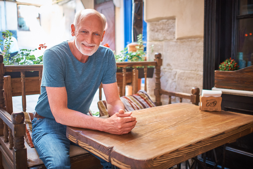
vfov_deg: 37.9
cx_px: 126
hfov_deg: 54.4
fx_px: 246
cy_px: 84
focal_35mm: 35
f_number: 1.4
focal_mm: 23
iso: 800
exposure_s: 1/320
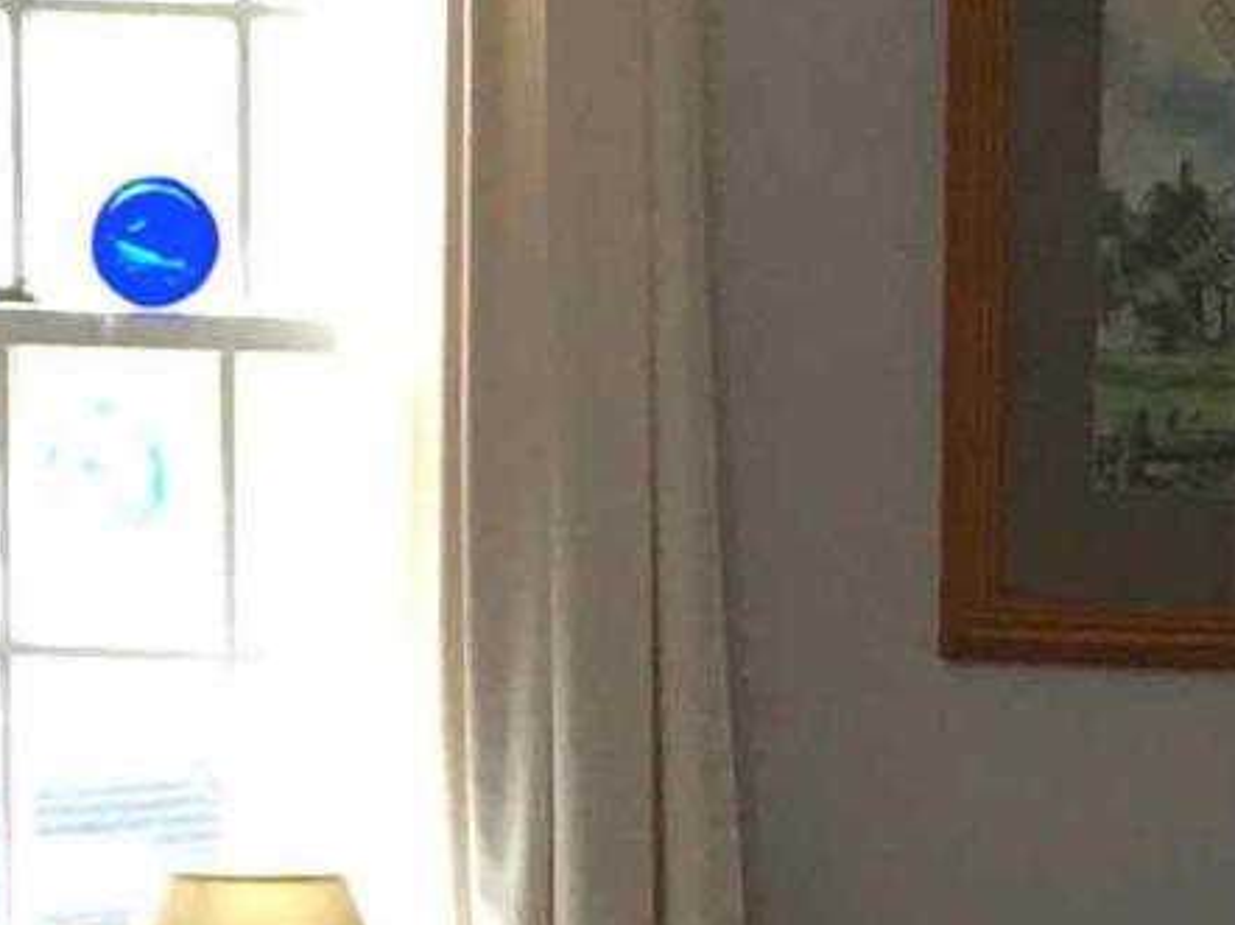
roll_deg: -1.9
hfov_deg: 10.0
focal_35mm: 197
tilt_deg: -12.0
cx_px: 1162
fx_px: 7025
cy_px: 1707
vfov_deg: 7.3
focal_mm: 4.15
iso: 32
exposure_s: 1/15
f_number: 2.2
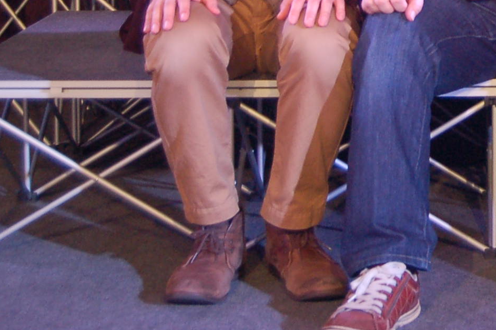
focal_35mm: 134
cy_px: -146
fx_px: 1845
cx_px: 570
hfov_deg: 14.9
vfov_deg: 9.9
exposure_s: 1/80
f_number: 4.2
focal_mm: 28
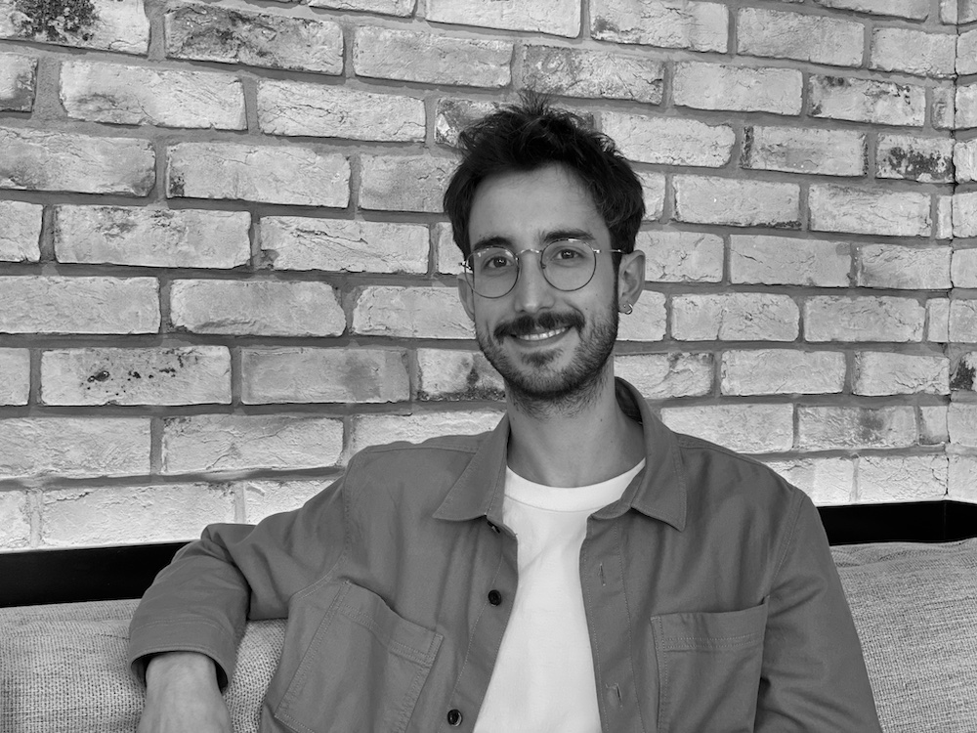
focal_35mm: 52
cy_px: 366
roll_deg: -0.9
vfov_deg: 28.0
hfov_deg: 36.8
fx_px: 1468
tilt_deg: -0.7
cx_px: 488
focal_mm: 6
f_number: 2
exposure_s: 1/100
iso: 250
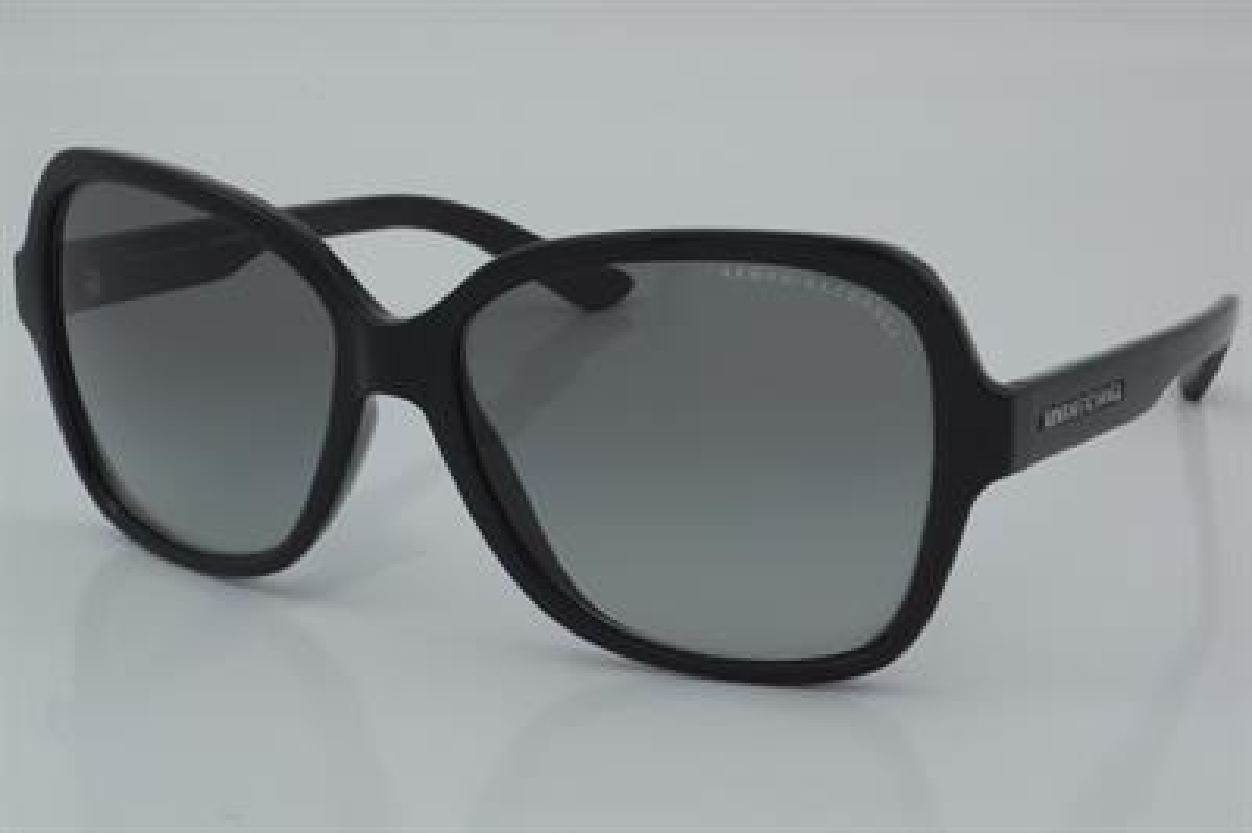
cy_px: 416
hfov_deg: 27.0
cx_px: 626
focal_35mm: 75
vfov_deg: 18.2
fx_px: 2606
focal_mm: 50
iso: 100
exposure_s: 1/4
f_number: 32
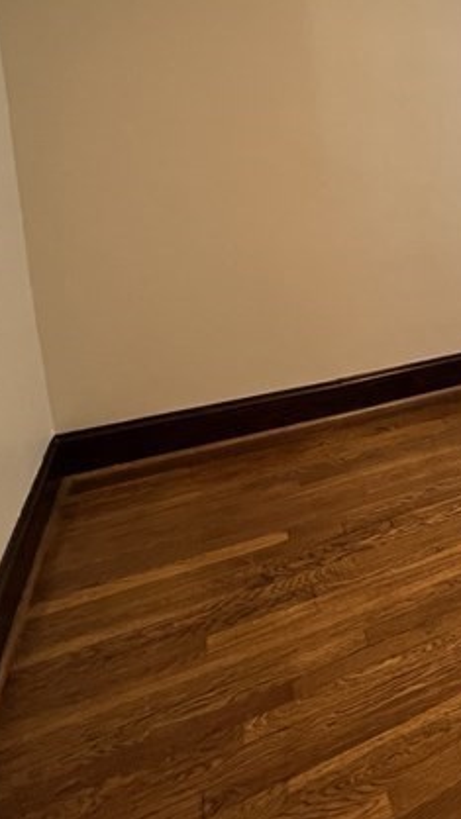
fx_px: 565
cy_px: 208
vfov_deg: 67.5
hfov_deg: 35.2
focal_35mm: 26
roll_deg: +0.5
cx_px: 551
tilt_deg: -8.8
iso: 125
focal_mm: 1.57
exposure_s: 1/60
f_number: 1.8
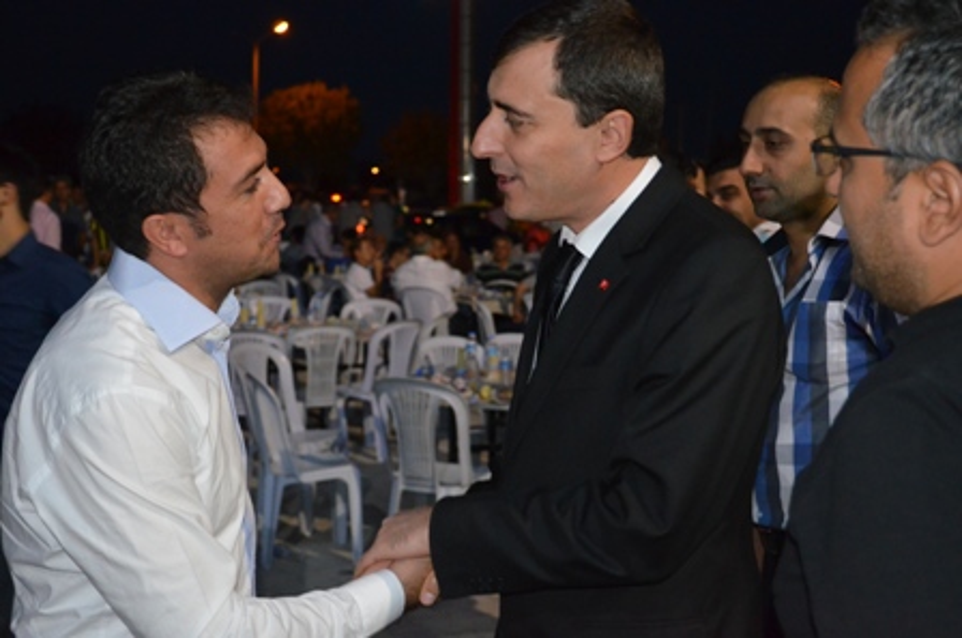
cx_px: 481
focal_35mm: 52
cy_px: 319
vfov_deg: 25.7
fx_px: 1400
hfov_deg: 37.9
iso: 3200
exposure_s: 1/60
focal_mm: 35
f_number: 5
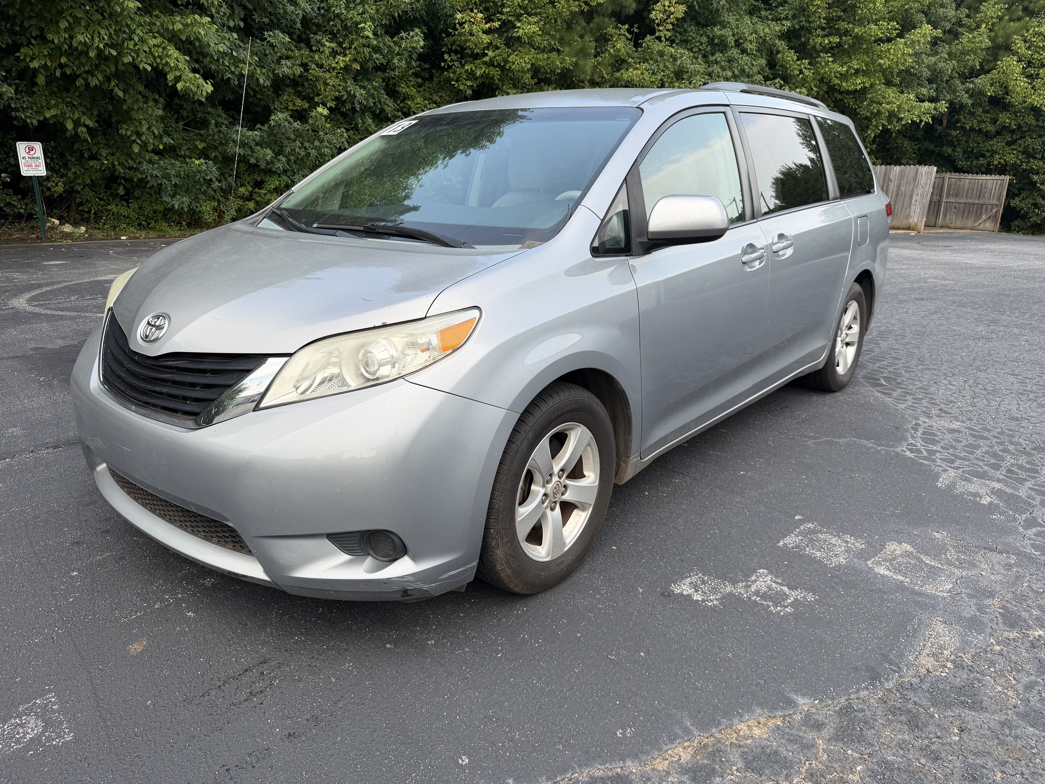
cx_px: 522
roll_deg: -4.3
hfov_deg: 71.6
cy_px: 392
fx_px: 725
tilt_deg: -16.0
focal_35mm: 24
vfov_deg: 56.8
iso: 80
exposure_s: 1/1032
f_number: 1.78
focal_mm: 6.76
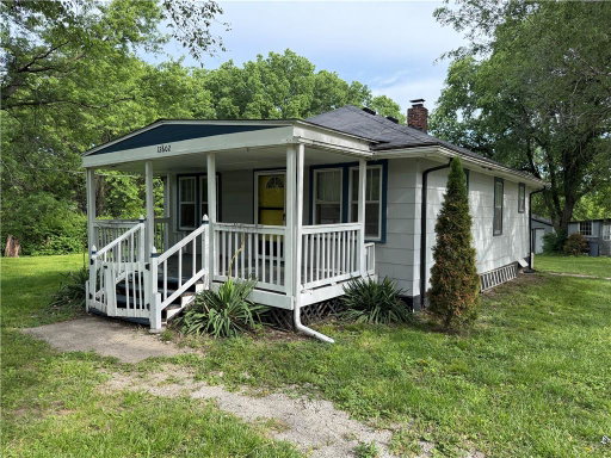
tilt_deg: -1.9
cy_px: 229
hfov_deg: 71.6
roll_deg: -0.6
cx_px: 306
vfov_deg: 56.8
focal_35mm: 24
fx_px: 424
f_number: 1.78
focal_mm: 6.76
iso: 100
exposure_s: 1/1250
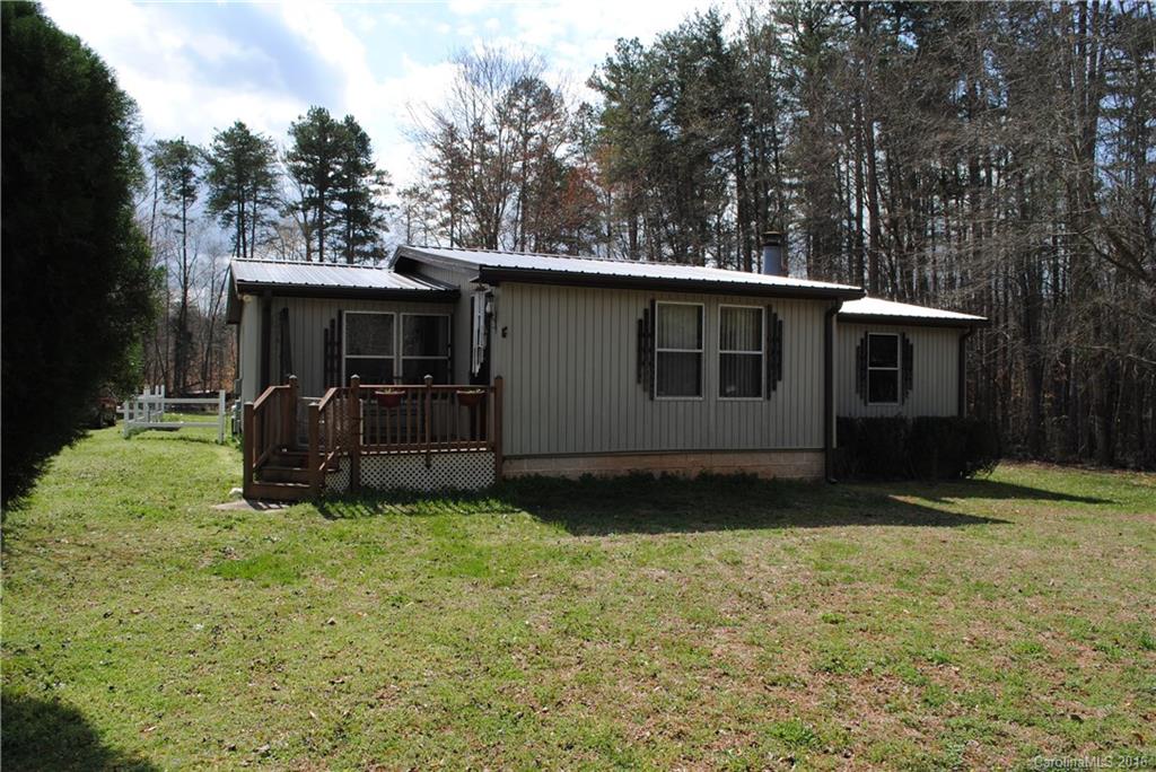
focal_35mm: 27
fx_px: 867
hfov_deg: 67.4
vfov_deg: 48.0
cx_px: 578
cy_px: 386
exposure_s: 1/250
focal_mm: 18
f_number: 8
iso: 100
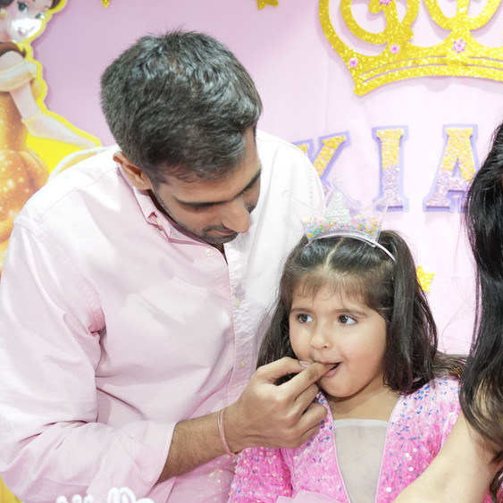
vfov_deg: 27.7
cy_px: 293
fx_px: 1019
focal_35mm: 62
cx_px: 411
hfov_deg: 27.1
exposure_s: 1/125
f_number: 4
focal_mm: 38
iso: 2000
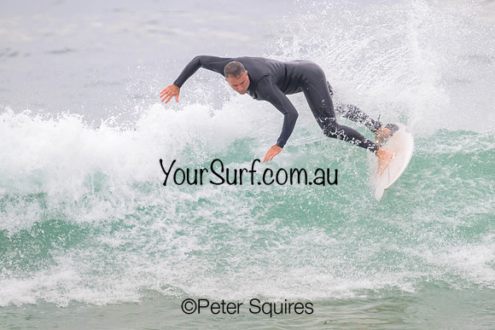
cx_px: 293
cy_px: 135
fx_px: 13023
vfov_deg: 1.5
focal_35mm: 947
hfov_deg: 2.2
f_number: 11
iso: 1600
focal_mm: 800
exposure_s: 1/2000
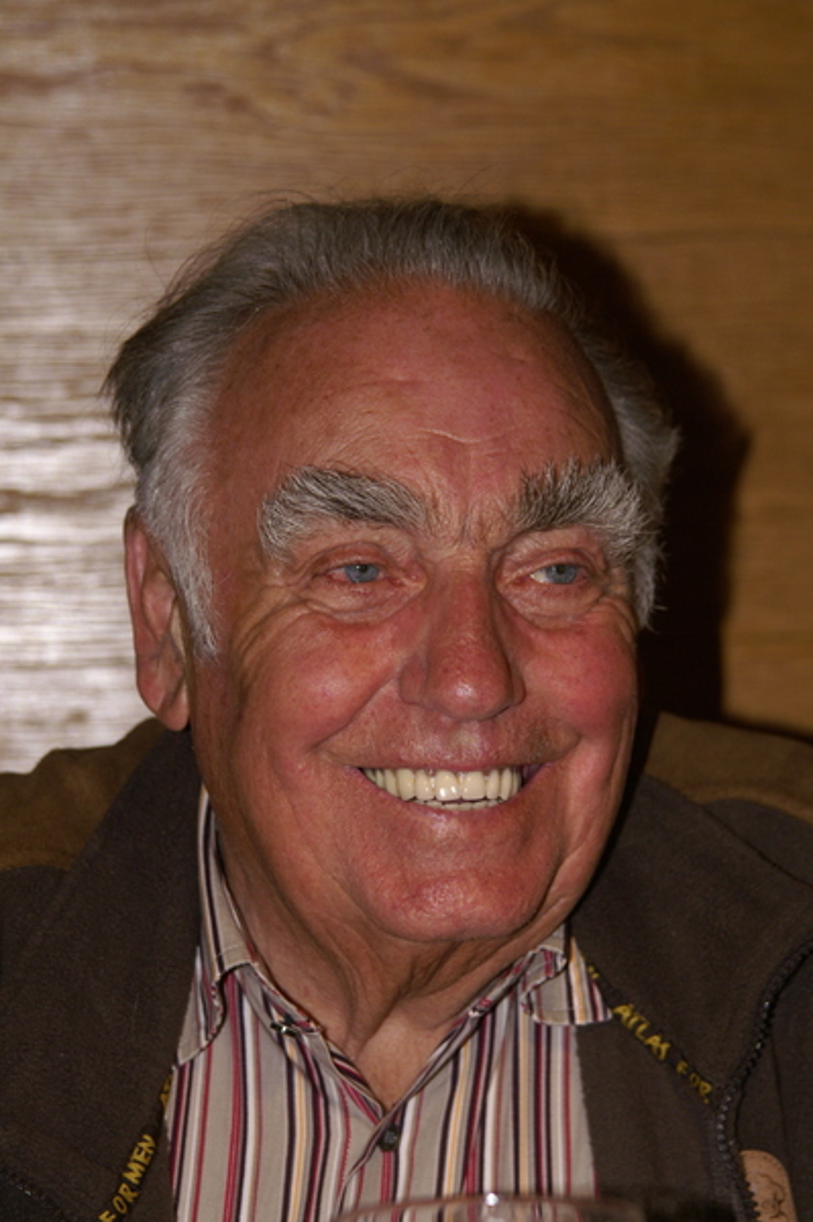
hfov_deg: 10.7
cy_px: 611
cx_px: 406
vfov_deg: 16.1
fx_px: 4326
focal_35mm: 128
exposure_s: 1/60
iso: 400
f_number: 5.6
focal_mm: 85
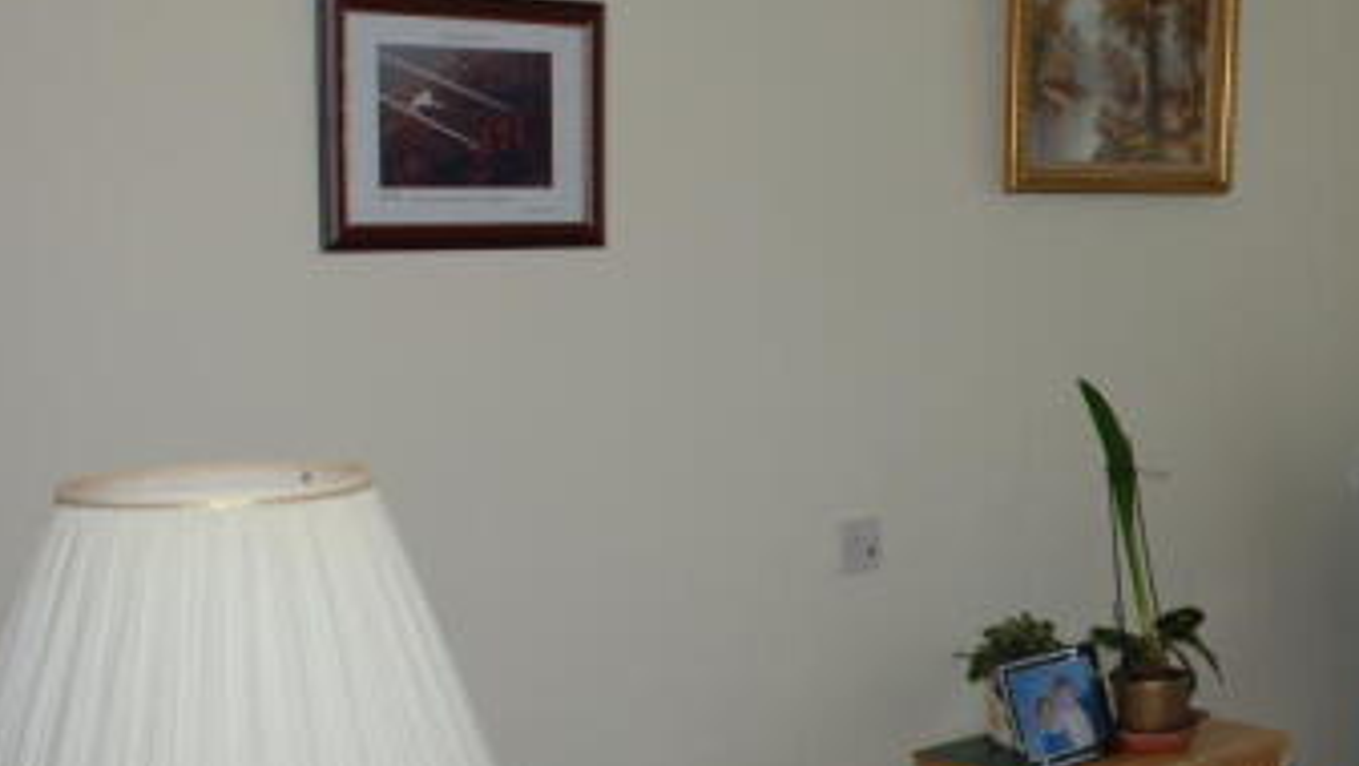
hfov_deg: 29.7
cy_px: 450
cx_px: 1301
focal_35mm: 67
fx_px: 2416
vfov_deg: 18.0
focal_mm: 22
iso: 200
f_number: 3.8
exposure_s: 1/60
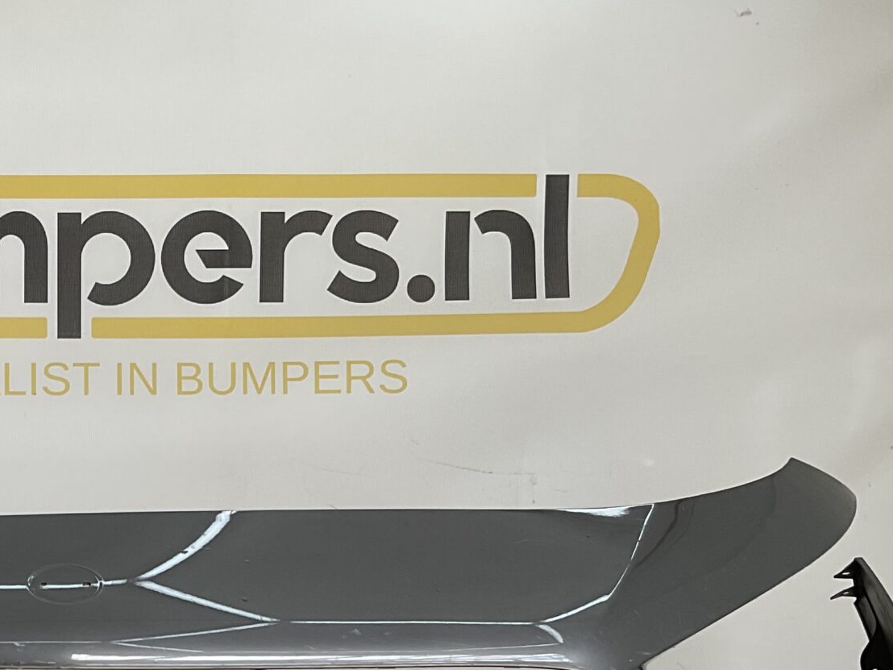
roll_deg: -1.2
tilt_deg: -8.6
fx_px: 1728
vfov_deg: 21.1
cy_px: 698
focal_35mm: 67
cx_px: 18
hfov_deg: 27.4
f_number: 1.8
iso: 16
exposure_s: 1/509
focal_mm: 3
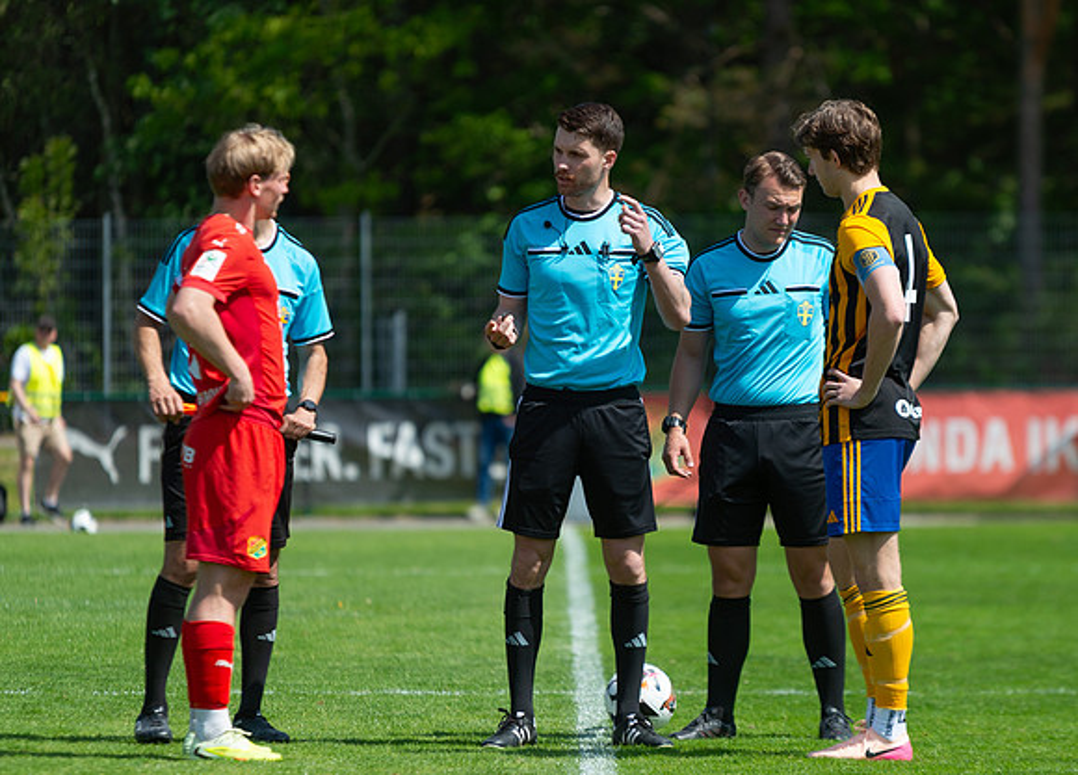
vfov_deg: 5.1
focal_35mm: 283
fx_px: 8689
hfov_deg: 7.1
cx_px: 553
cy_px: 406
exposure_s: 1/2000
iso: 100
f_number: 3.2
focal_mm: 200
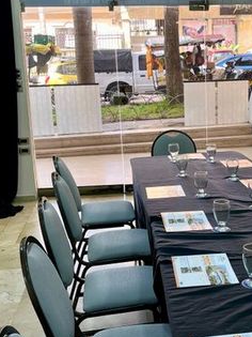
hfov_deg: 26.2
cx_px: 194
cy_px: 172
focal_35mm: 55
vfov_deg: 34.9
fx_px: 534
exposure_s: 1/120
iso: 64
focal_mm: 5.1
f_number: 1.6
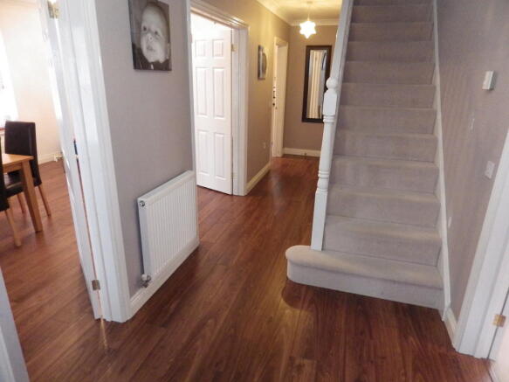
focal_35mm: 22
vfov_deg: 61.1
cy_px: 191
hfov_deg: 76.4
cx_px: 254
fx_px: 323
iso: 1000
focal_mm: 4
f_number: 3.1
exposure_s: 1/20
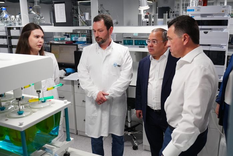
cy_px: 78
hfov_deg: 51.9
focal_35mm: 37
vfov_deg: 35.9
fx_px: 239
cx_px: 116
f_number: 4.5
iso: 4000
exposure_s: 1/800
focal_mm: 37
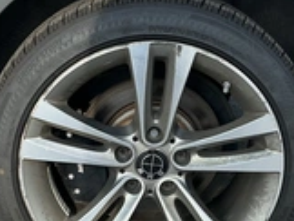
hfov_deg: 28.1
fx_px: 587
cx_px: 162
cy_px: 147
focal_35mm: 69
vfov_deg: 21.3
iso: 25
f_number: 1.8
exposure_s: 1/534
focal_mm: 3
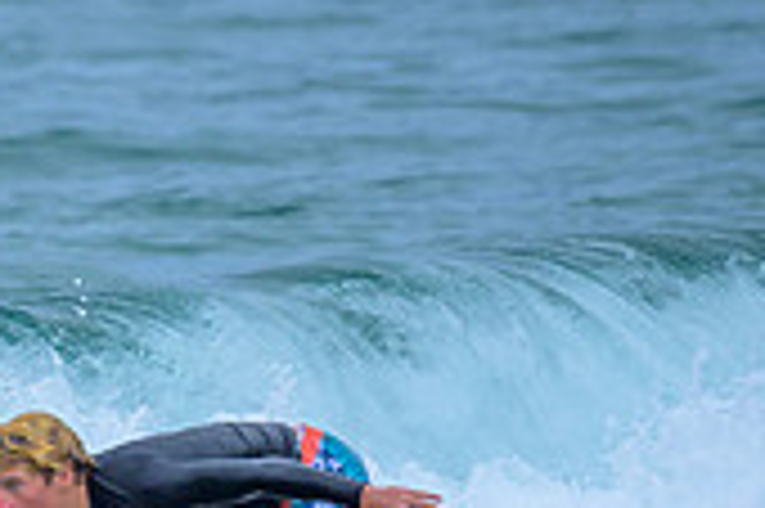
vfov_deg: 0.4
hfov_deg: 0.5
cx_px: -359
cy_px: 459
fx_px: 79737
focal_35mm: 3756
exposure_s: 1/2000
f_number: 6.3
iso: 250
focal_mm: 800
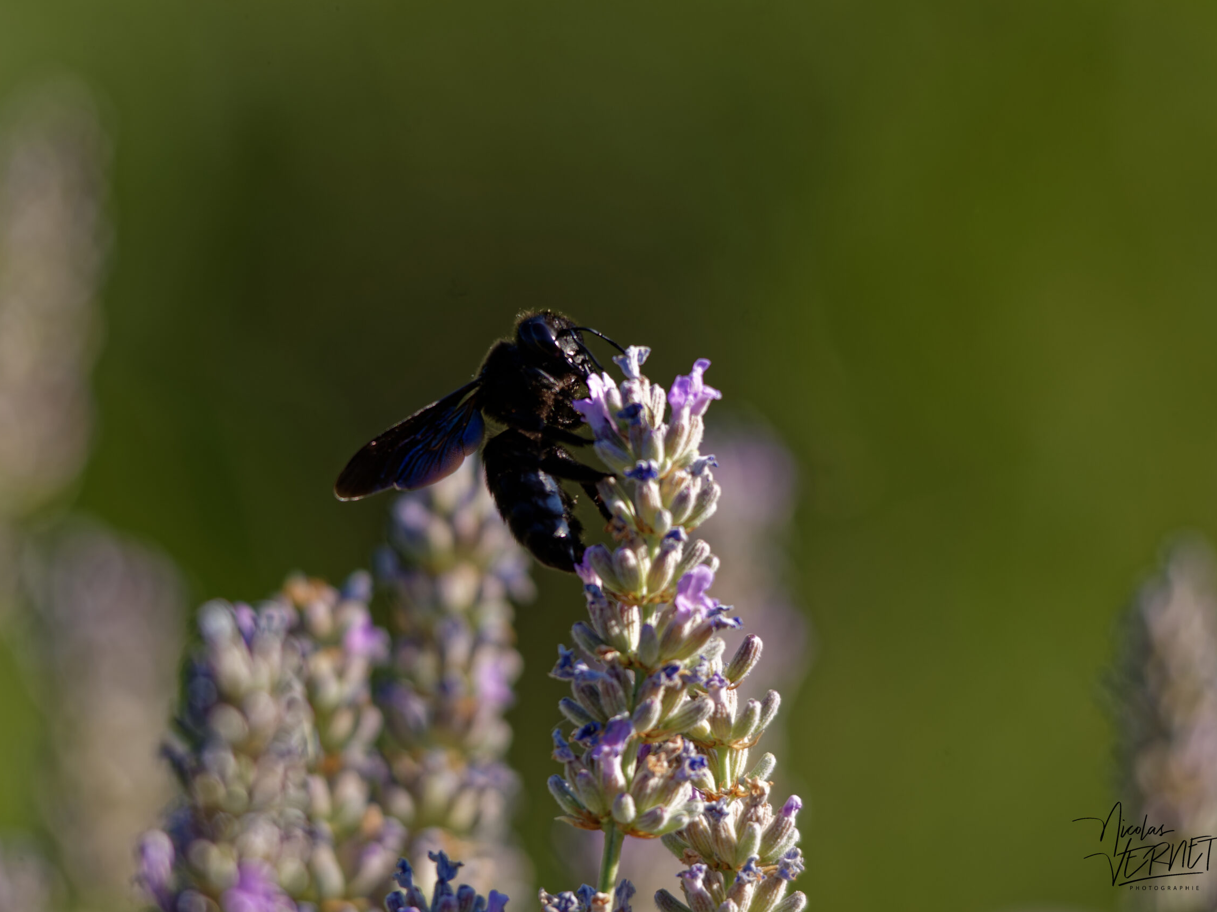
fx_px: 28581
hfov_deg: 2.4
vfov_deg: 1.8
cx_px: 568
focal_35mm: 813
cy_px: 456
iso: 100
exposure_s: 1/200
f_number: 6.3
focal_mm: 500
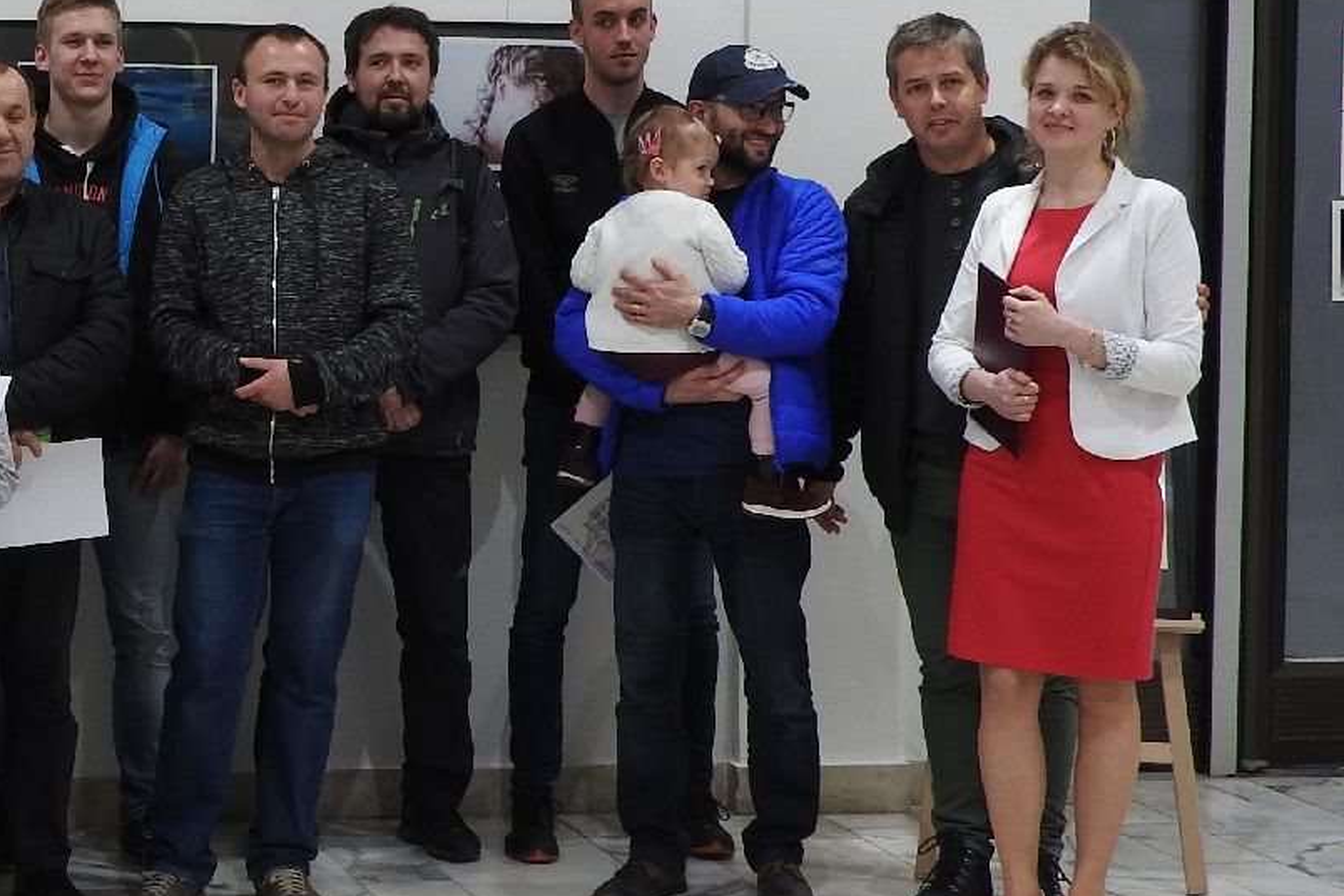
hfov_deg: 23.7
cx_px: -5
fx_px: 3061
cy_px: 301
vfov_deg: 16.6
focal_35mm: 82
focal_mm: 5.9
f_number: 3.6
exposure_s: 1/30
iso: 125
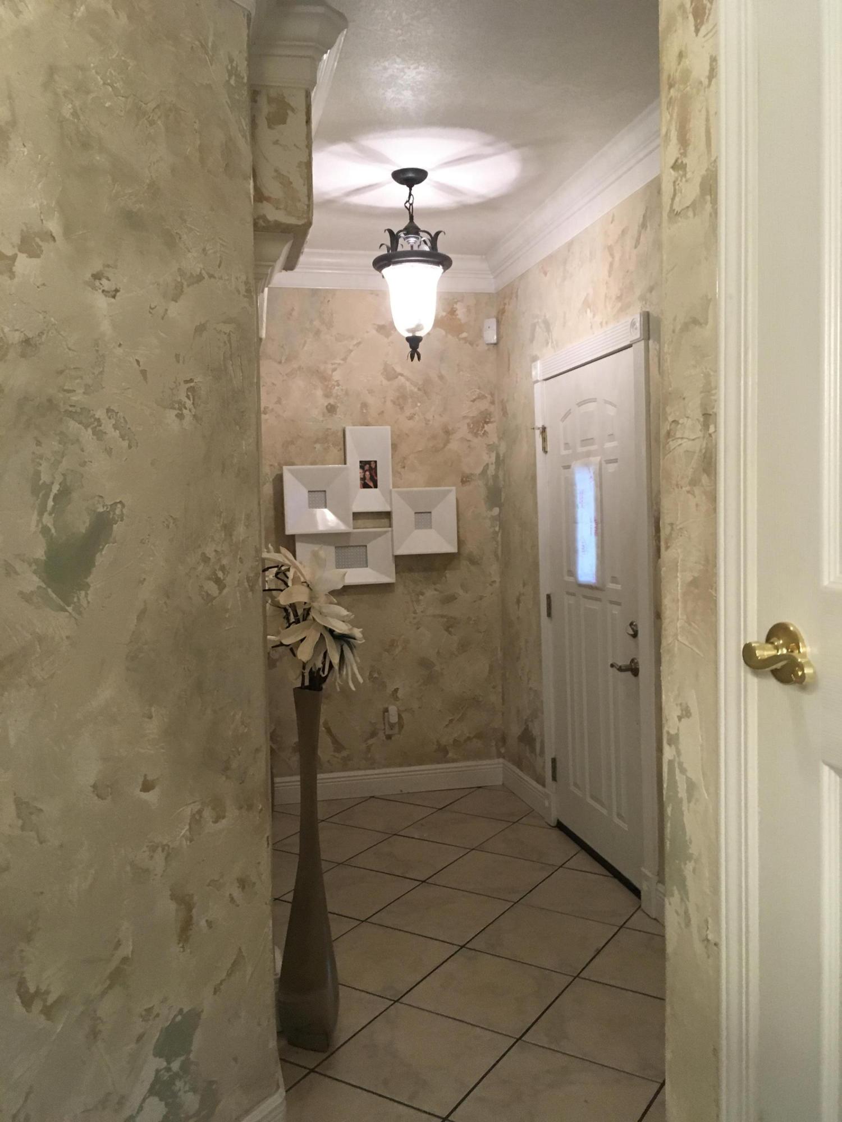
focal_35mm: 29
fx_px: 941
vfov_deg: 61.7
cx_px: 421
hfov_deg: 48.2
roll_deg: +1.1
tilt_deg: -2.2
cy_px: 561
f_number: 2.2
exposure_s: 1/30
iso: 125
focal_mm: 4.15
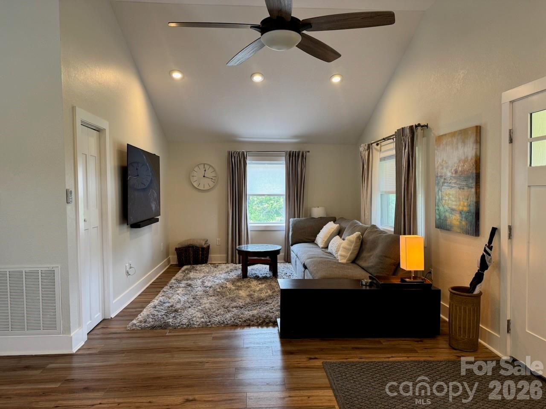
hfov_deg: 71.6
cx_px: 273
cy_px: 204
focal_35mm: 24
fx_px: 379
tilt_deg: -3.0
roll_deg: +1.2
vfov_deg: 56.8
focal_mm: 6.76
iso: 125
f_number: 1.78
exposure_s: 1/60
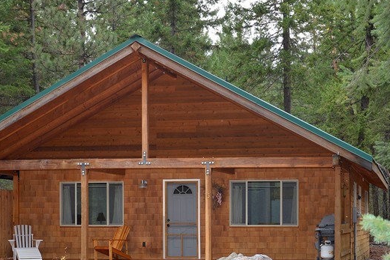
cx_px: 272
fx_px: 791
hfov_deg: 27.5
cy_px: 232
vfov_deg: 18.4
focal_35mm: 73
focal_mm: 35
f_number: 4.5
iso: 200
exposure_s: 1/80
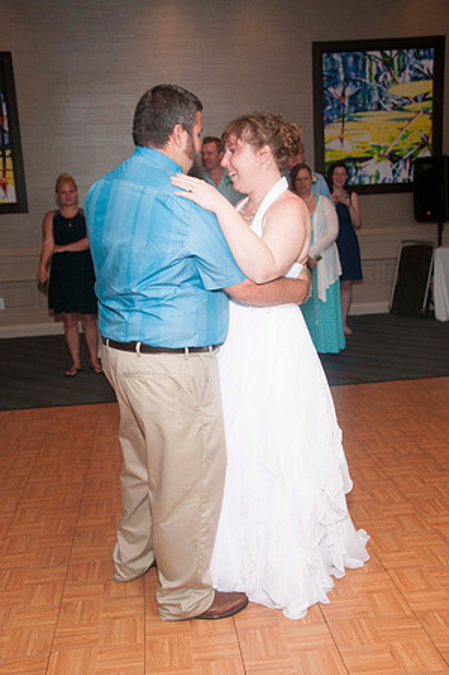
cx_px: 224
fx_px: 759
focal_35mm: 40
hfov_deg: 32.9
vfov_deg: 48.0
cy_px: 338
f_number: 5.6
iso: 400
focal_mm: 27
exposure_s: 1/60
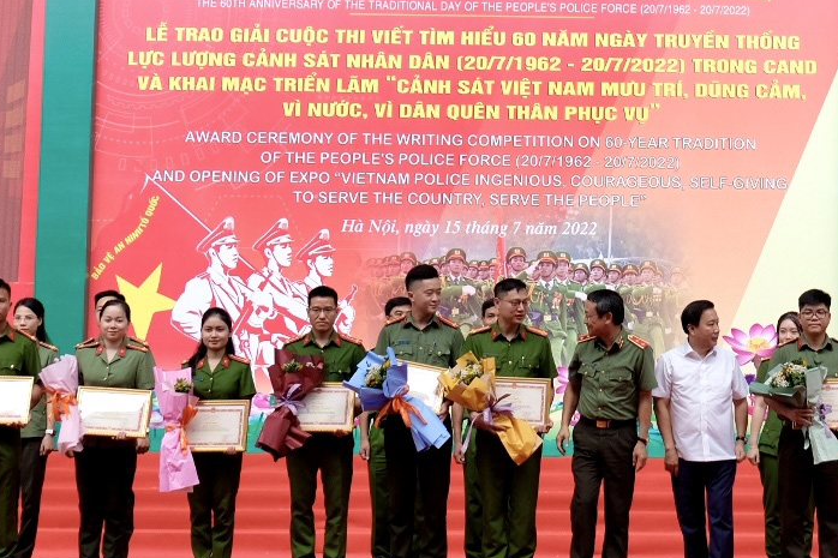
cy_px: 171
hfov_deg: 23.4
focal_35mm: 85
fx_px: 1978
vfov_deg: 16.0
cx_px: 717
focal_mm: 25.4
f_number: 4
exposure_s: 1/320
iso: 200
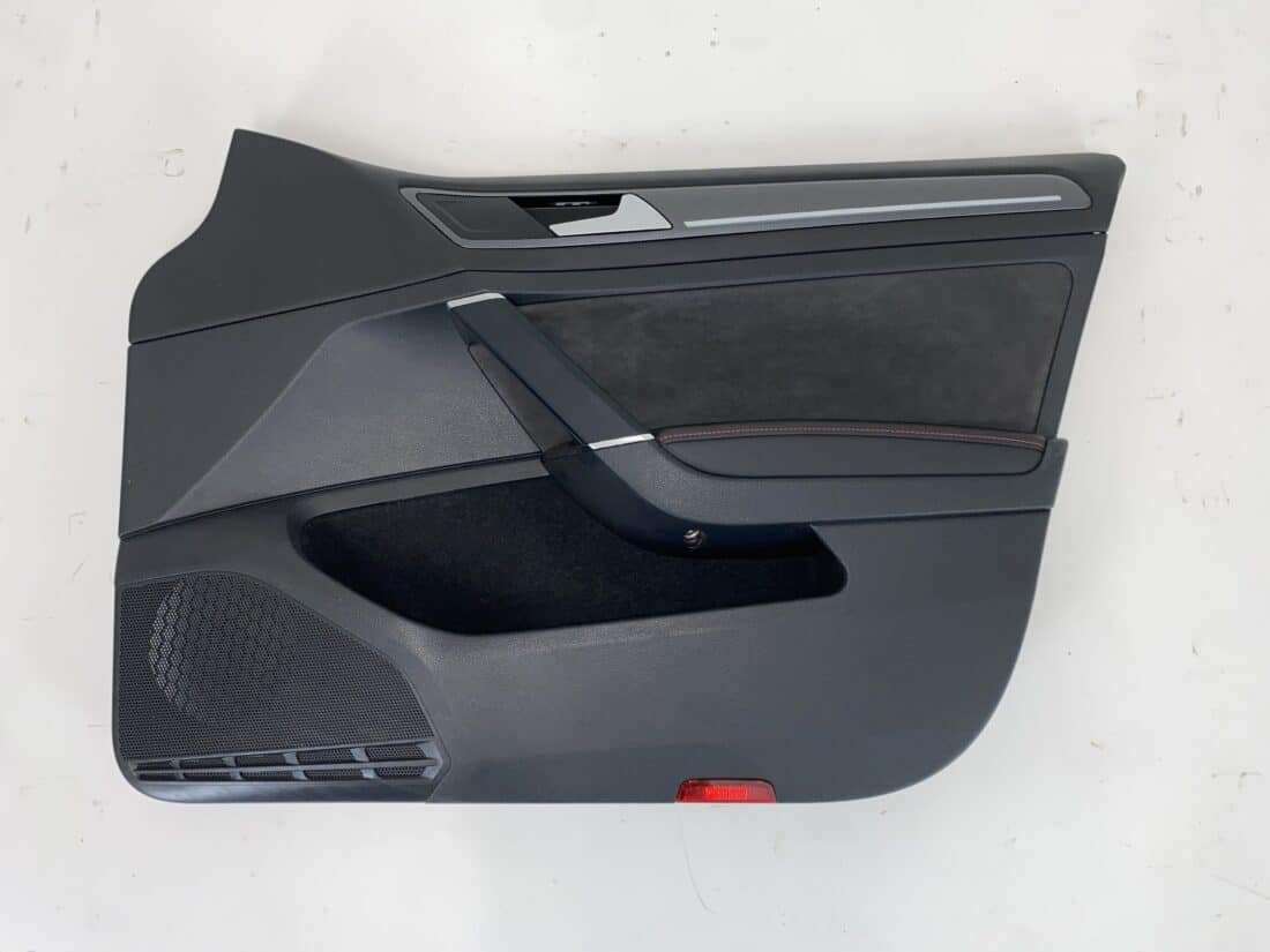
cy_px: 476
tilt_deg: -88.0
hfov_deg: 67.3
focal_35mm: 26
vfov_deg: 53.1
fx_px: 954
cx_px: 635
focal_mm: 4.25
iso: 64
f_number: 1.8
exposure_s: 1/100
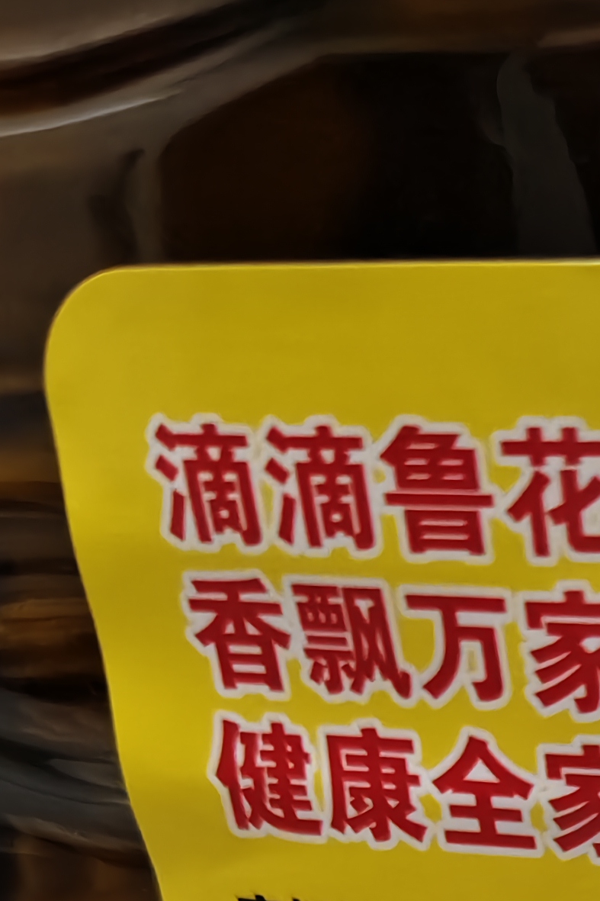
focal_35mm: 83
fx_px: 2075
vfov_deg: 19.5
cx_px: 884
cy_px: 1534
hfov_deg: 15.3
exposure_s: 1/289
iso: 2786
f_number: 1.88
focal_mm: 5.56
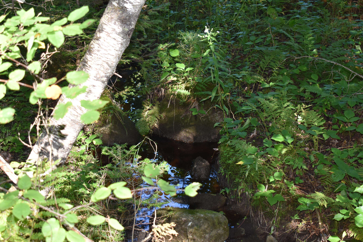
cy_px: 121
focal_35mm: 63
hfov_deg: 31.9
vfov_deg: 21.6
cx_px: 182
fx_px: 635
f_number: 5
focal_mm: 42
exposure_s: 1/200
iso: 640
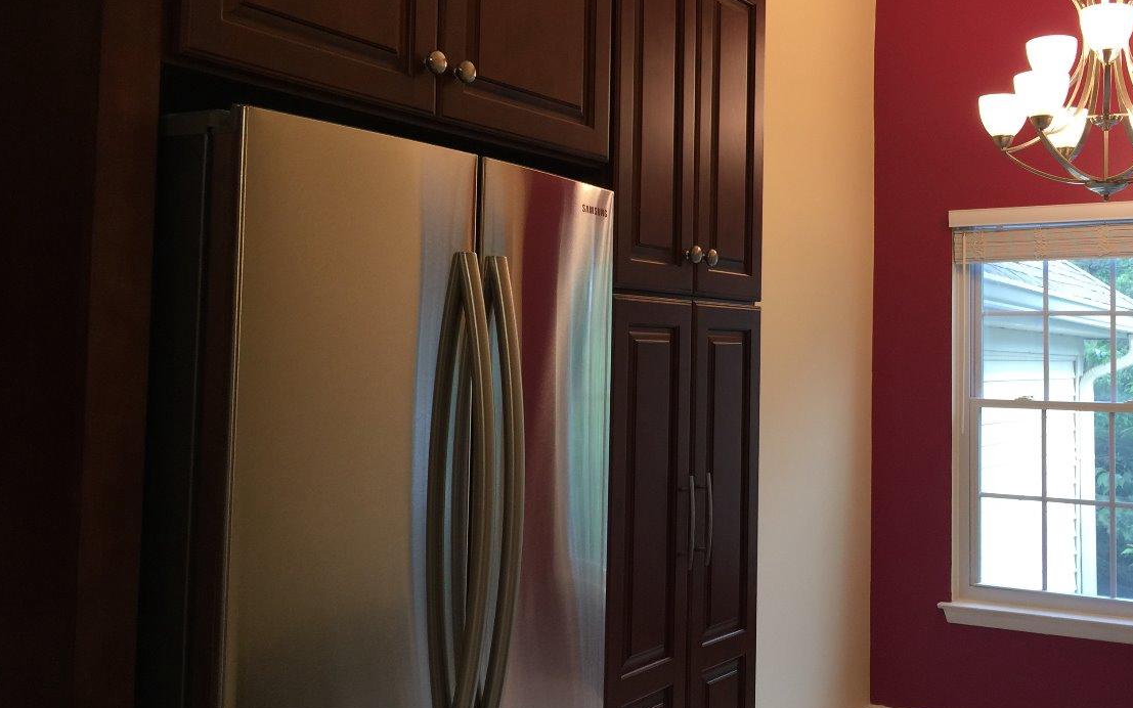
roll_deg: -0.7
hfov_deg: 48.6
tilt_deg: +4.4
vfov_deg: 31.9
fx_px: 1235
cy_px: 284
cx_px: 731
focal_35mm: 40
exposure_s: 1/30
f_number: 2.2
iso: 32
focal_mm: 4.15
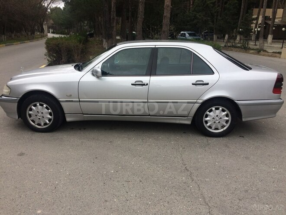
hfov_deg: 61.7
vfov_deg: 48.2
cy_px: 108
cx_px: 143
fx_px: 240
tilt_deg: -18.1
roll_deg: -3.0
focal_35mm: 29
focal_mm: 4.15
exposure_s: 1/427
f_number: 2.2
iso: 32
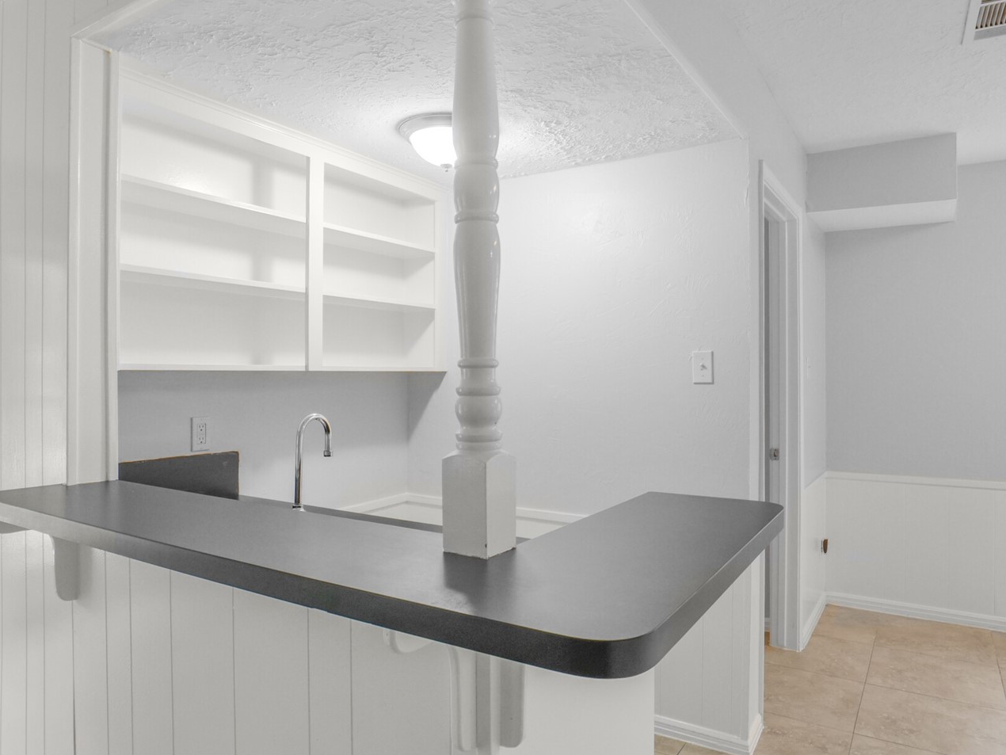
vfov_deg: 58.9
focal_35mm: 23
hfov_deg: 73.8
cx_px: 464
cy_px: 383
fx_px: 669
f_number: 11
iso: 500
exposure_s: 1/10
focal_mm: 14
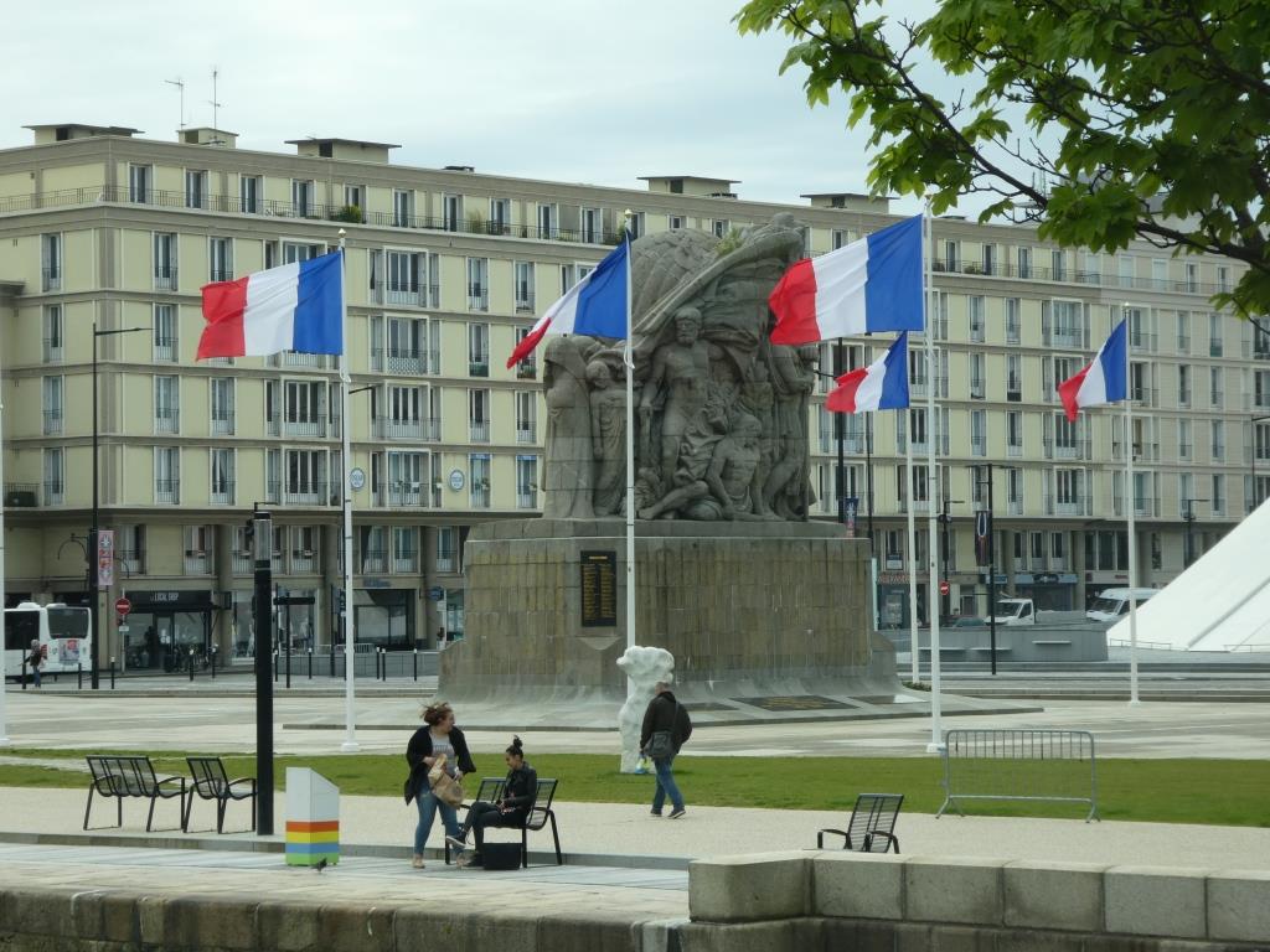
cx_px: 635
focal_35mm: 106
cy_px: 476
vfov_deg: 14.0
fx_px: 3889
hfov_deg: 18.5
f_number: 5.1
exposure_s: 1/80
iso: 80
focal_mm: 19
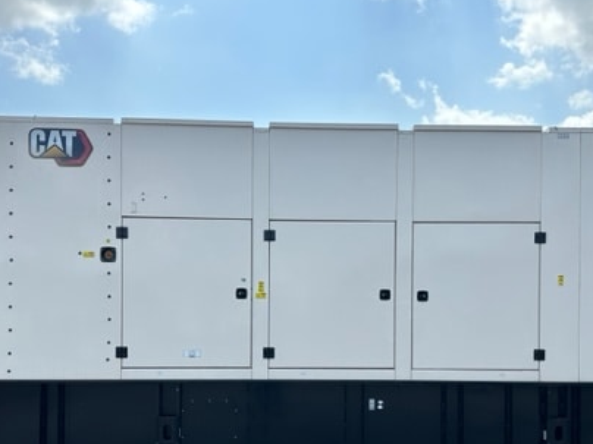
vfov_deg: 37.0
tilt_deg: -1.1
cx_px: 299
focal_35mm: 38
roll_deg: -0.5
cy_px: 321
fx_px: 651
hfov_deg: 49.0
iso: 80
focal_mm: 6.86
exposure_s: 1/4184
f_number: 1.78
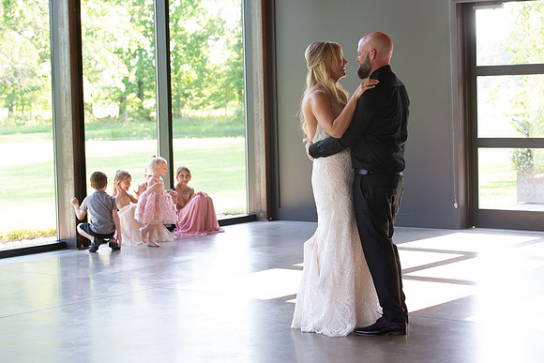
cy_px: 174
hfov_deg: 26.1
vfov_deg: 17.6
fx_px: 1175
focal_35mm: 78
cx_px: 269
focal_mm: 70
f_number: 5
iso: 1000
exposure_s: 1/200
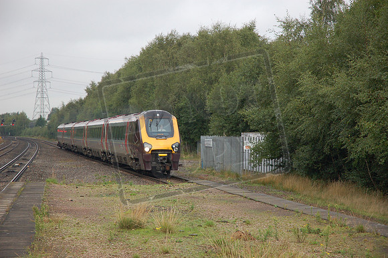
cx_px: 194
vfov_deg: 13.0
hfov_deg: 19.5
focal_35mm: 105
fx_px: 1131
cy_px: 129
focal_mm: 70
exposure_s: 1/500
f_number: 4.5
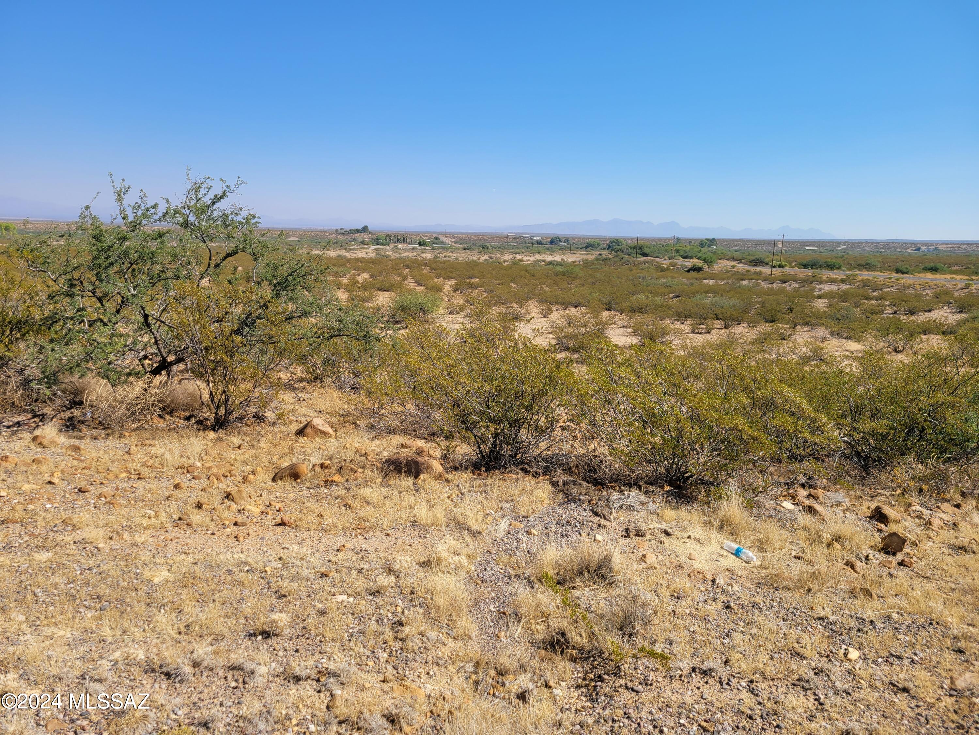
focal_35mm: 26
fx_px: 735
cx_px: 490
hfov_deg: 67.3
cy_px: 368
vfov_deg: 53.1
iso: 40
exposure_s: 1/2410
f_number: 1.8
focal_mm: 5.4
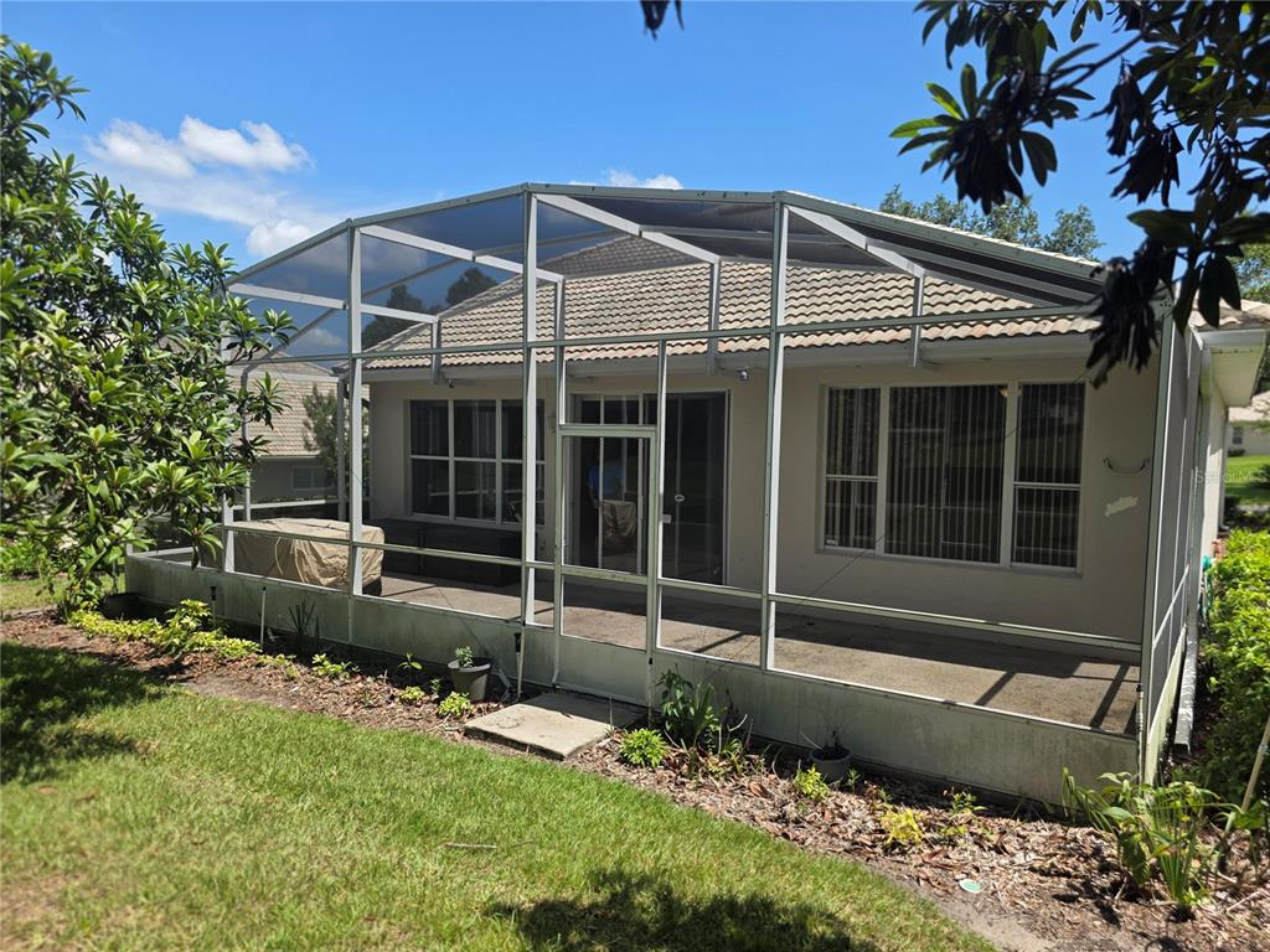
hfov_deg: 73.9
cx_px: 635
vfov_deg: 58.9
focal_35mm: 23
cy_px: 476
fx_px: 844
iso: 80
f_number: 1.7
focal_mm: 6.3
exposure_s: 1/3559
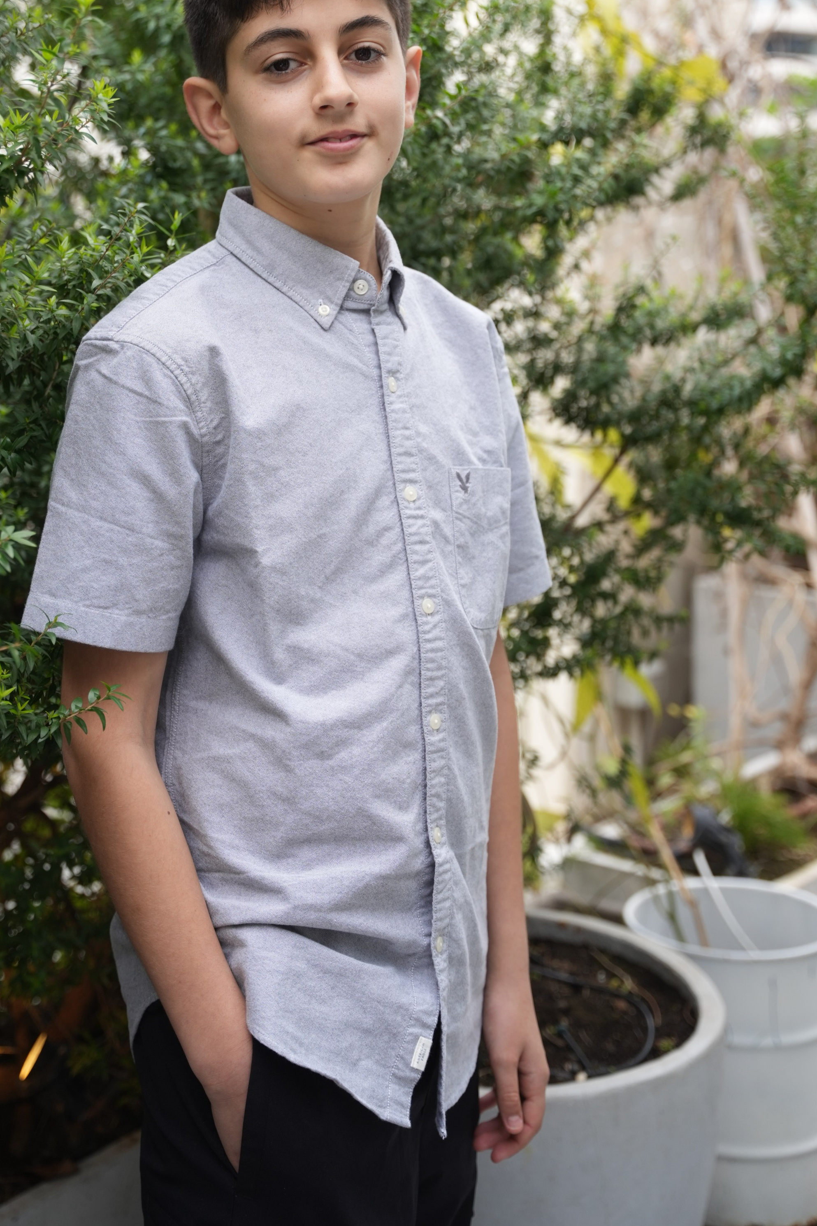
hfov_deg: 23.4
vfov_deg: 34.3
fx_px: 1974
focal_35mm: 58
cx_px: 336
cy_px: 453
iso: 200
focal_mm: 45
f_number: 2.8
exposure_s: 1/250
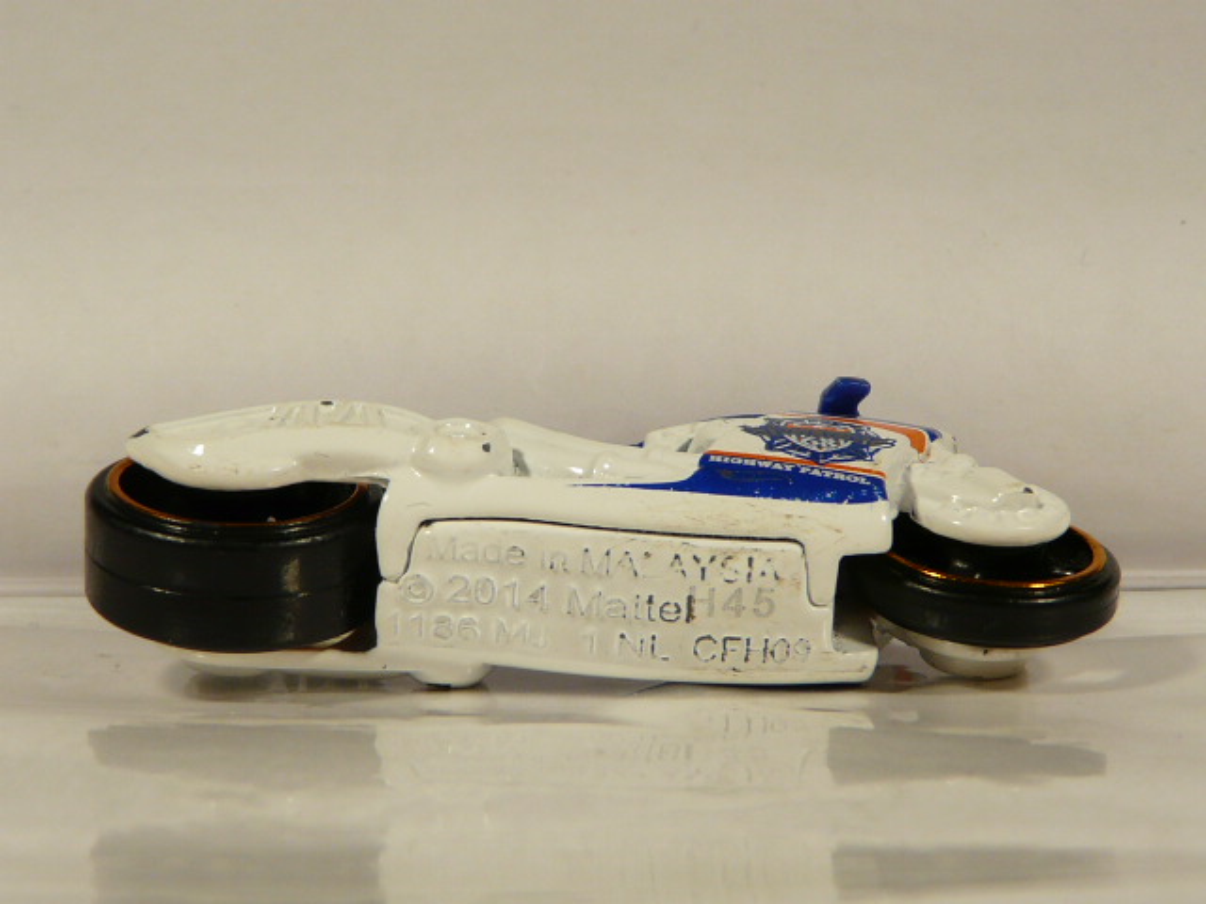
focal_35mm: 72
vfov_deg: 20.4
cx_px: 603
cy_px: 452
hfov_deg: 27.0
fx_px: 2508
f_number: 3.2
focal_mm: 7.4
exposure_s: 1/100
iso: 100
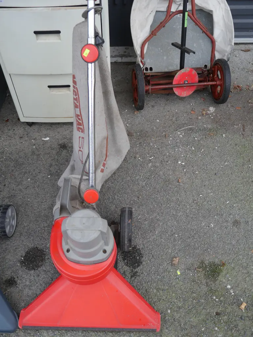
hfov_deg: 44.2
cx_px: 126
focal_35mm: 32
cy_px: 168
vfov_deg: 56.8
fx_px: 312
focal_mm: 16
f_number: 4
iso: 200
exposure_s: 1/125
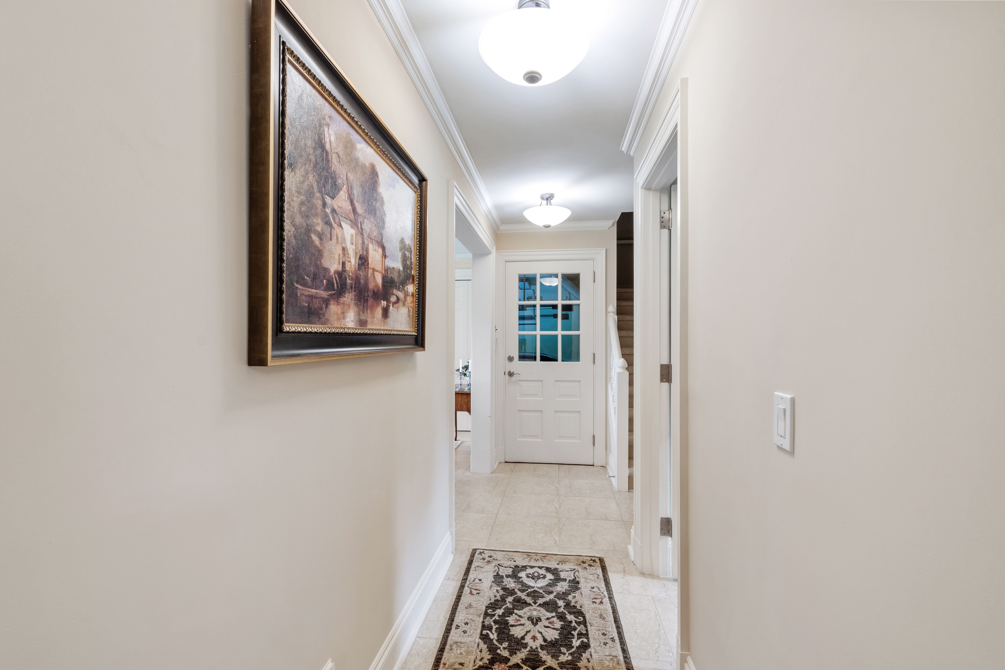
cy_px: 335
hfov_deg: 100.4
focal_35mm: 15
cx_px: 502
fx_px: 419
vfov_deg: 77.3
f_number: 9
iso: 100
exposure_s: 1/1.25
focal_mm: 10
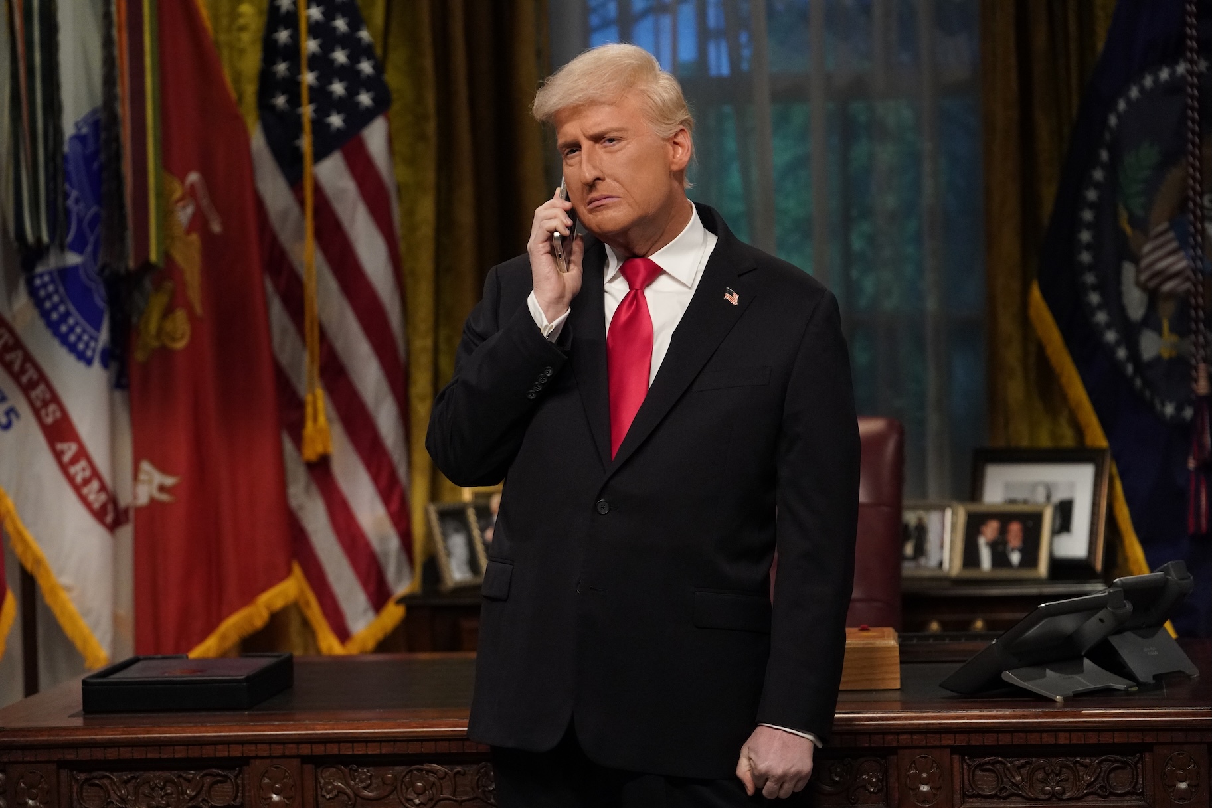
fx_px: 3973
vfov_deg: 11.6
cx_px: 606
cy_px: 404
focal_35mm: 118
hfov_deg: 17.3
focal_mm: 118
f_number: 4
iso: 6400
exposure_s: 1/320
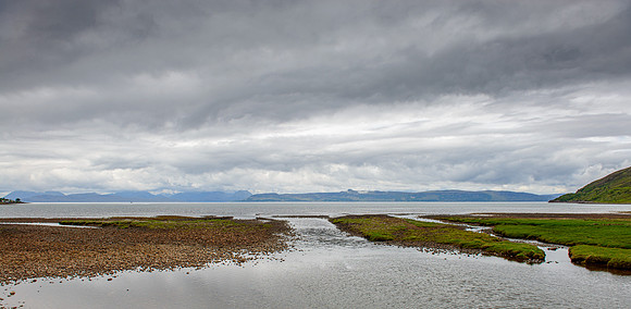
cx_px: 316
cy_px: 210
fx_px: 421
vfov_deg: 39.8
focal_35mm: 26
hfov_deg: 73.8
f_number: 7.1
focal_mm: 24
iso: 100
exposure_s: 1/320
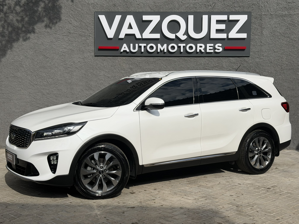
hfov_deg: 39.7
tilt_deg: -4.2
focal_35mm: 48
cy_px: 112
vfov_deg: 30.3
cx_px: 150
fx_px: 415
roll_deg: -0.3
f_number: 1.78
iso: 64
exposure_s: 1/8772
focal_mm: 6.76
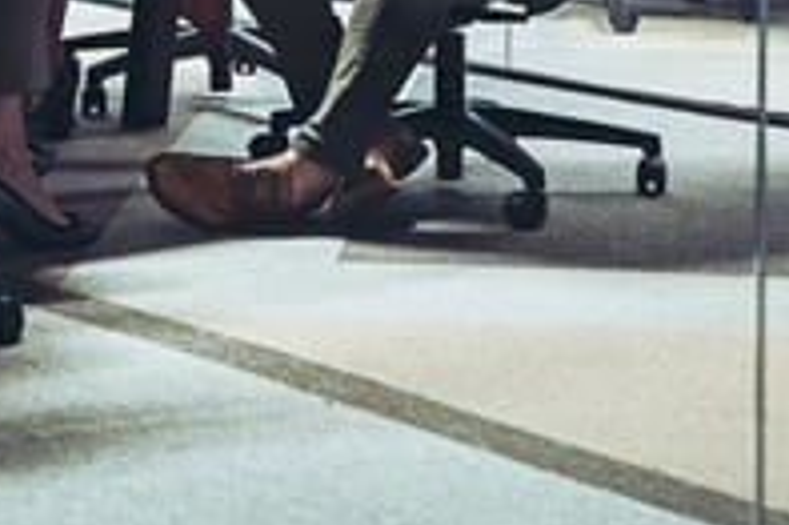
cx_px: 320
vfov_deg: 9.3
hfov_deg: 14.5
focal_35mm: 142
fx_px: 3109
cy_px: -359
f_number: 2.8
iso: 100
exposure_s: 1/8
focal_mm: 35
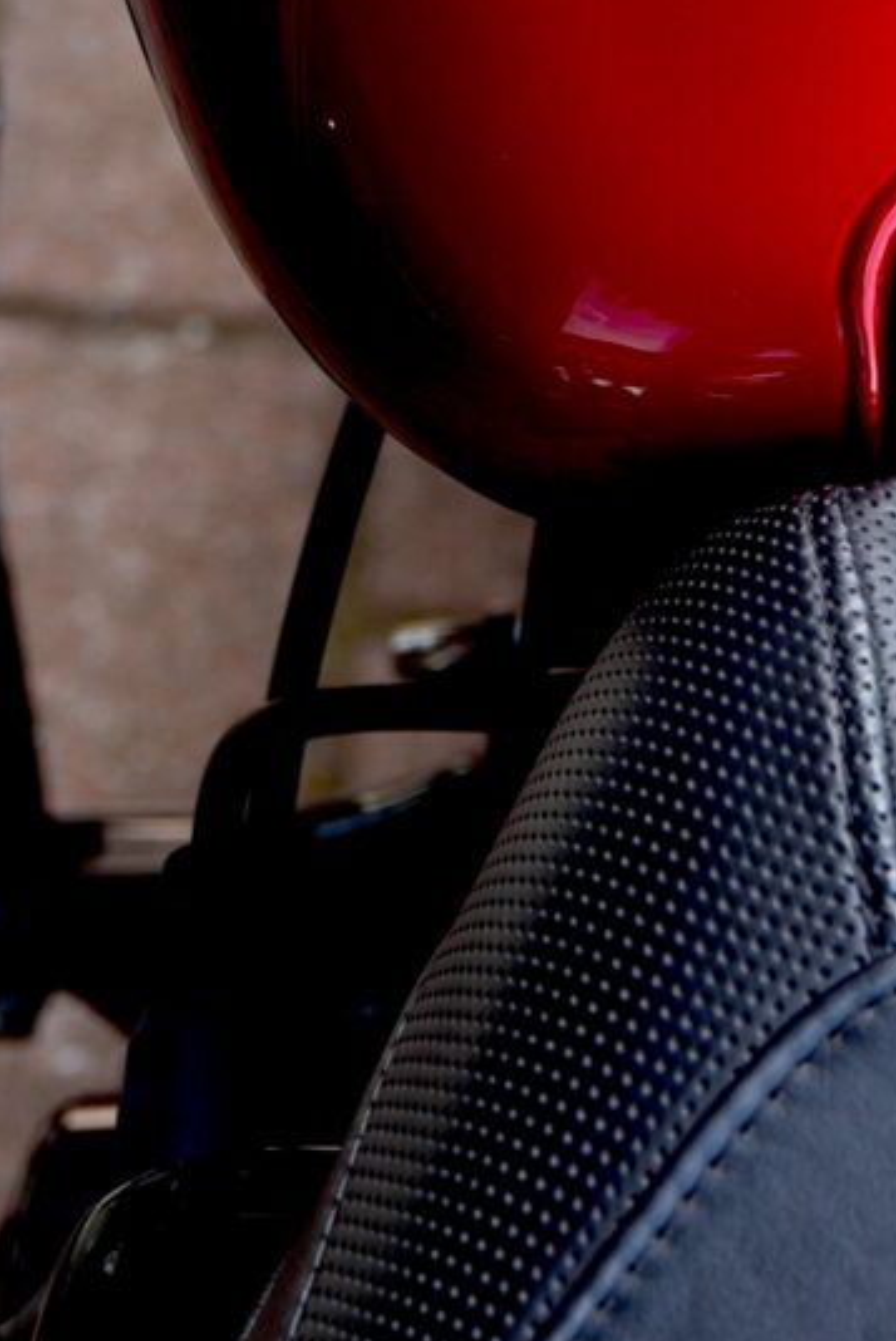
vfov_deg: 8.7
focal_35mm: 230
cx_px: 1372
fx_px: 8569
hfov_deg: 5.9
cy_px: -618
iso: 100
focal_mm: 48
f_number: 4.5
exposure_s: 1/80
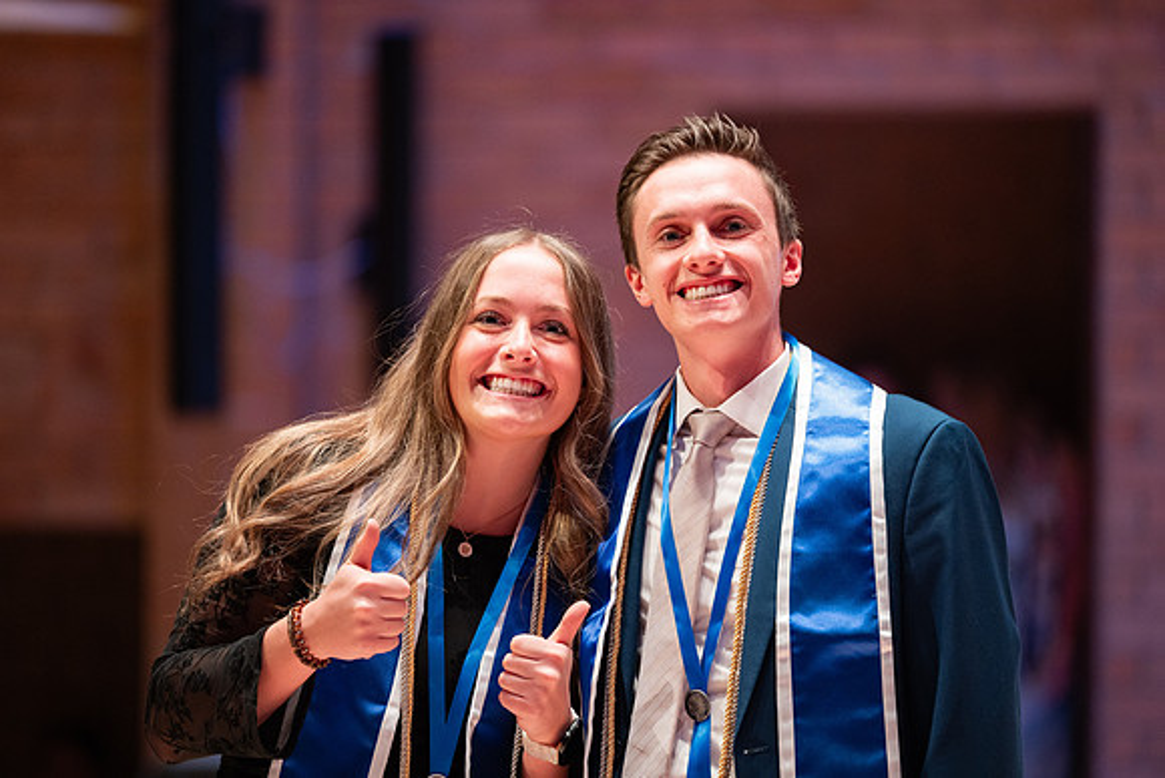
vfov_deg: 6.9
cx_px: 582
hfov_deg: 10.3
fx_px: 6473
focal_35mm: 200
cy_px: 389
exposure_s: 1/200
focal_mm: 200
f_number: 2.8
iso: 1000
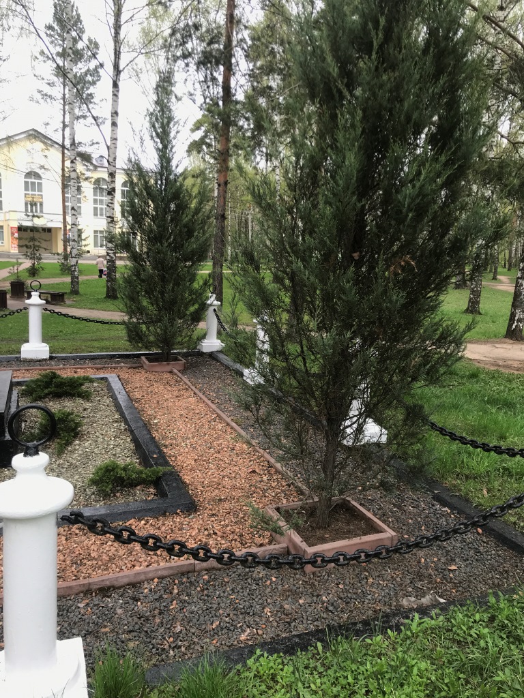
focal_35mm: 28
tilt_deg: -8.1
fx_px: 565
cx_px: 262
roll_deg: -1.4
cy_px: 349
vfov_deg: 63.4
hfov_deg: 49.7
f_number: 1.8
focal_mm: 3.99
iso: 20
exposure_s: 1/165
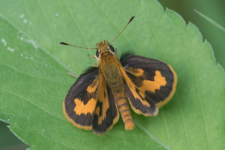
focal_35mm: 720
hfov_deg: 2.9
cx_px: 137
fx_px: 4503
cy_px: 96
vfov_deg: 1.9
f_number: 7.1
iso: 800
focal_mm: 150
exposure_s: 1/320
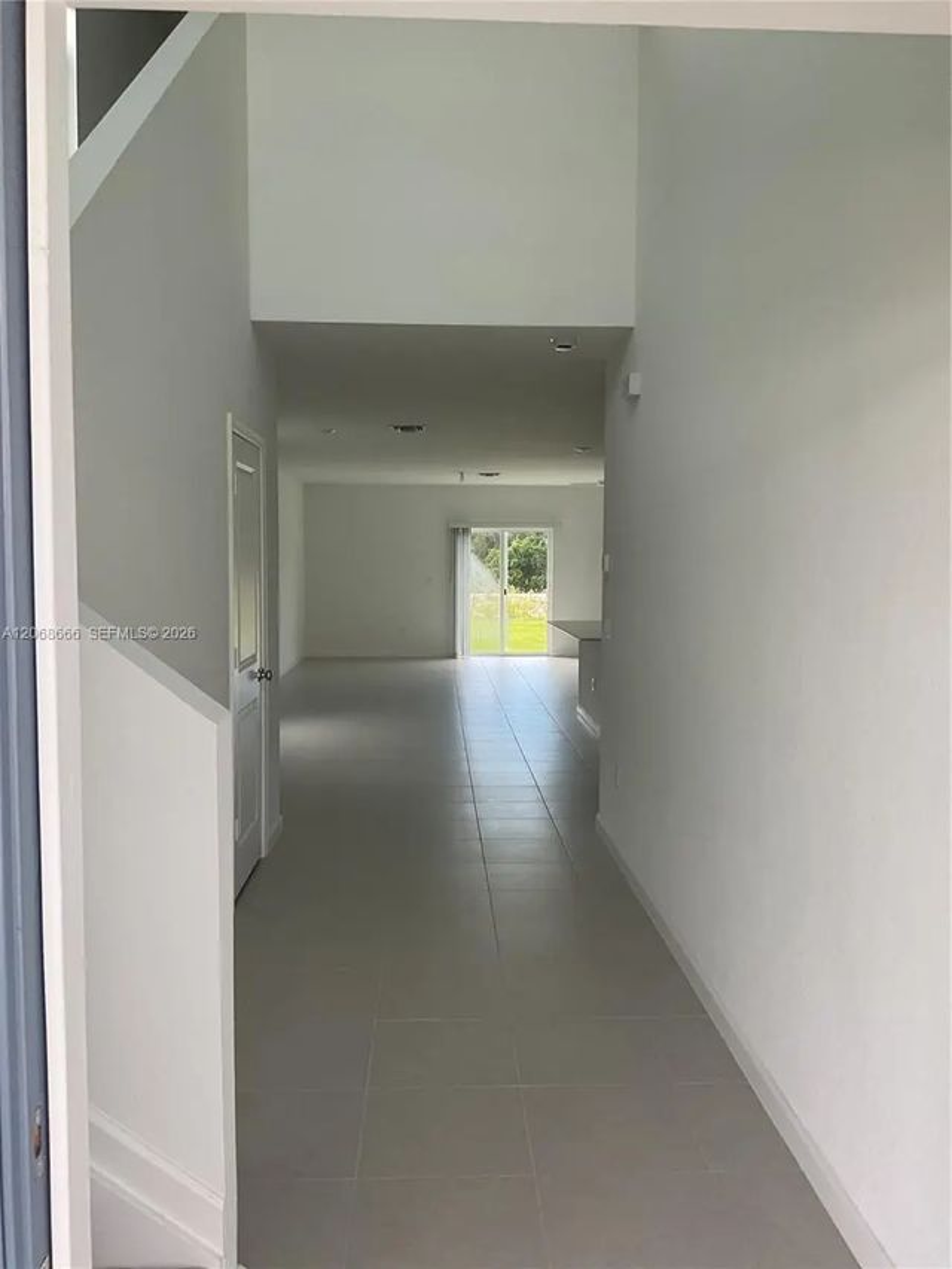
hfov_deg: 48.2
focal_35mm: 29
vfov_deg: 61.7
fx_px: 1063
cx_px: 476
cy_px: 634
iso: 40
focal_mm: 3
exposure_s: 1/100
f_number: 1.8
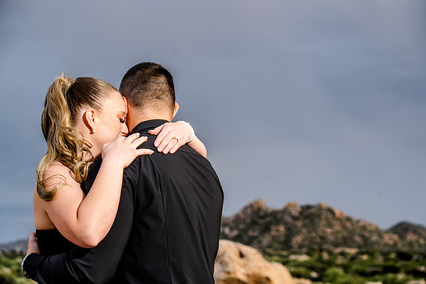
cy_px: 142
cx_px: 213
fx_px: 1006
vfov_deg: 16.1
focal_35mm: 85
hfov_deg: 23.9
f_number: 5.6
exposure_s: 1/250
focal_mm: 85
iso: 250
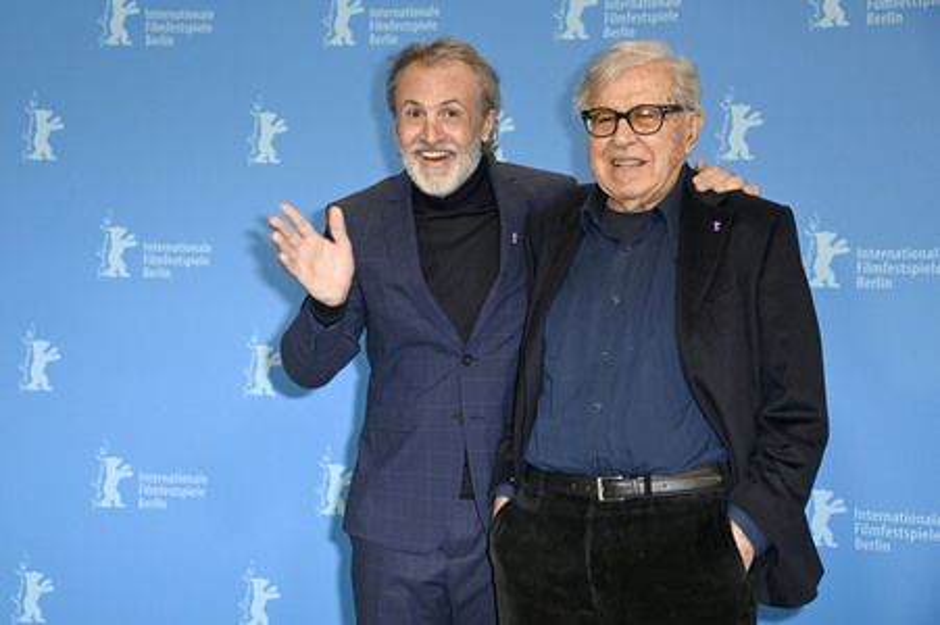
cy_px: 312
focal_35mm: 62
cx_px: 470
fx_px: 1618
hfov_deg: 32.4
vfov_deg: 21.9
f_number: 5
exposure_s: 1/160
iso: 800
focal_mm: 62
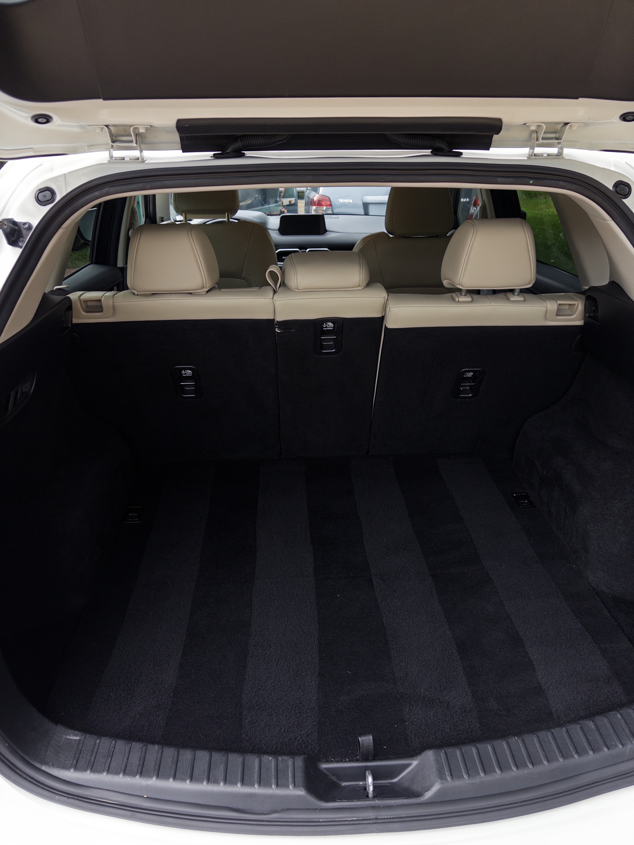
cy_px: 422
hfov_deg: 53.1
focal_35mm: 26
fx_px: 635
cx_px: 317
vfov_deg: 67.3
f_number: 1.6
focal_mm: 5.96
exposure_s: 1/196
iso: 125
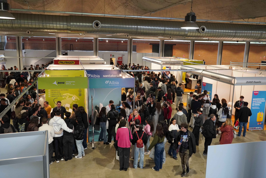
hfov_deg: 57.2
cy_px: 89
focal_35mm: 33
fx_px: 244
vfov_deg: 40.0
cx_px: 133
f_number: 4
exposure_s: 1/160
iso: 2000
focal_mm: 22
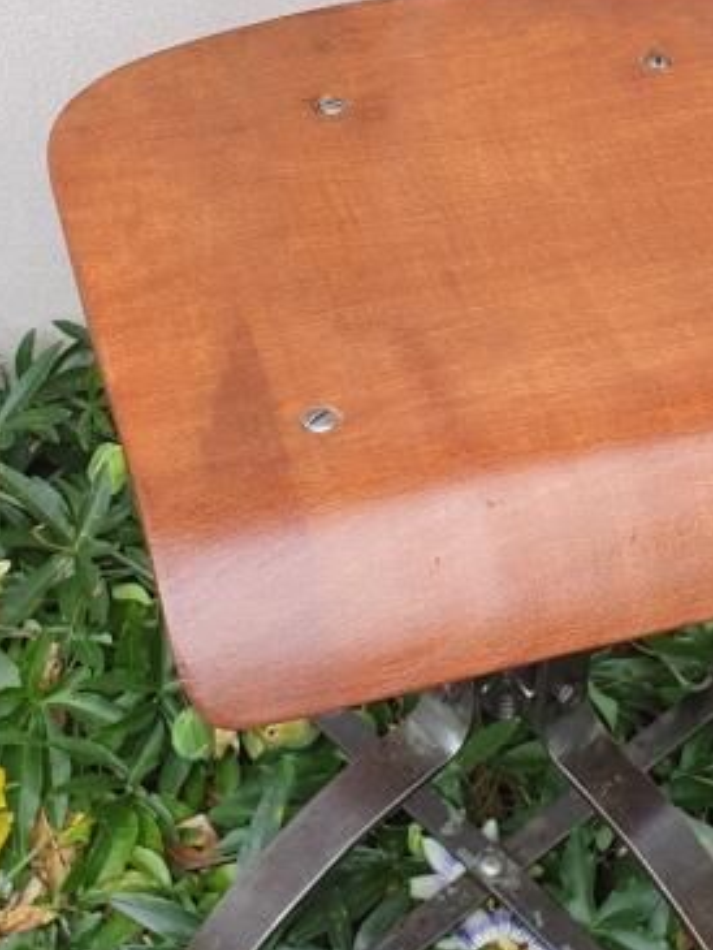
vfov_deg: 25.8
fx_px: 2004
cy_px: 99
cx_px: 528
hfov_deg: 20.0
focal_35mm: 73
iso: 50
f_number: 2.4
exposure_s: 1/50
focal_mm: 4.3
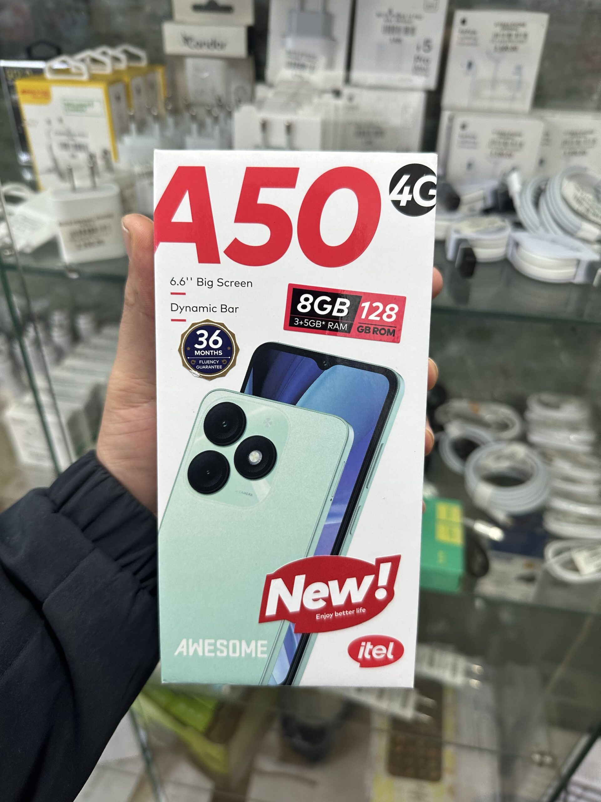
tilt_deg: -35.3
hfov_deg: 56.8
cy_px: 401
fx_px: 556
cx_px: 300
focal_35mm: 24
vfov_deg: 71.6
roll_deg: -0.1
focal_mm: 6.86
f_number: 1.78
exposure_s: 1/121
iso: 125
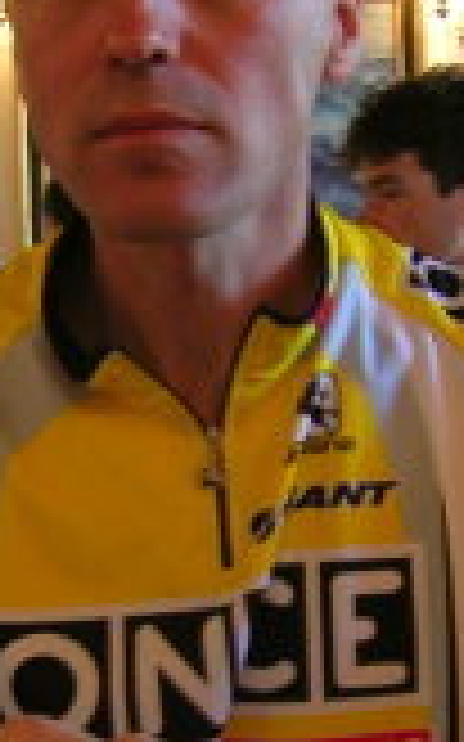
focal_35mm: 90
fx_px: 1823
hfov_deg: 14.5
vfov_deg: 22.9
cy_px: 526
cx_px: 230
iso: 50
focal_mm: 5.4
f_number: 2.8
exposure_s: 1/3.9
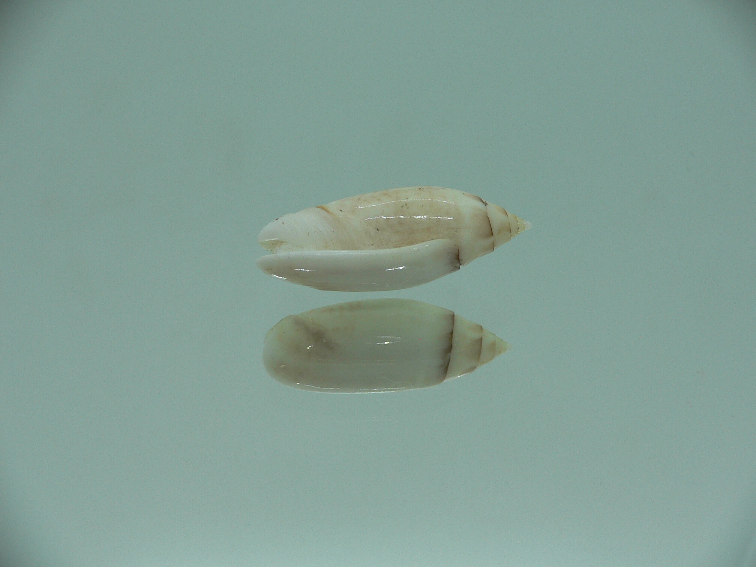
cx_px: 378
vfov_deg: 40.7
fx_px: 764
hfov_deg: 52.6
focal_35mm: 35
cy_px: 284
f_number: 2.8
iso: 80
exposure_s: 1/80
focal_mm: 4.6
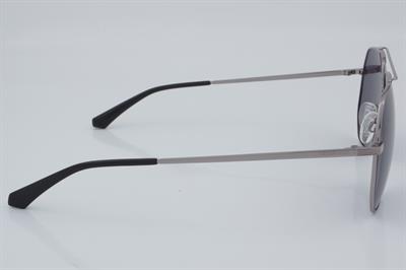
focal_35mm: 75
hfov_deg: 27.0
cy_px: 135
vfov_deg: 18.2
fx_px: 845
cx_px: 203
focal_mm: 50
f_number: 32
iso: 100
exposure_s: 1/4
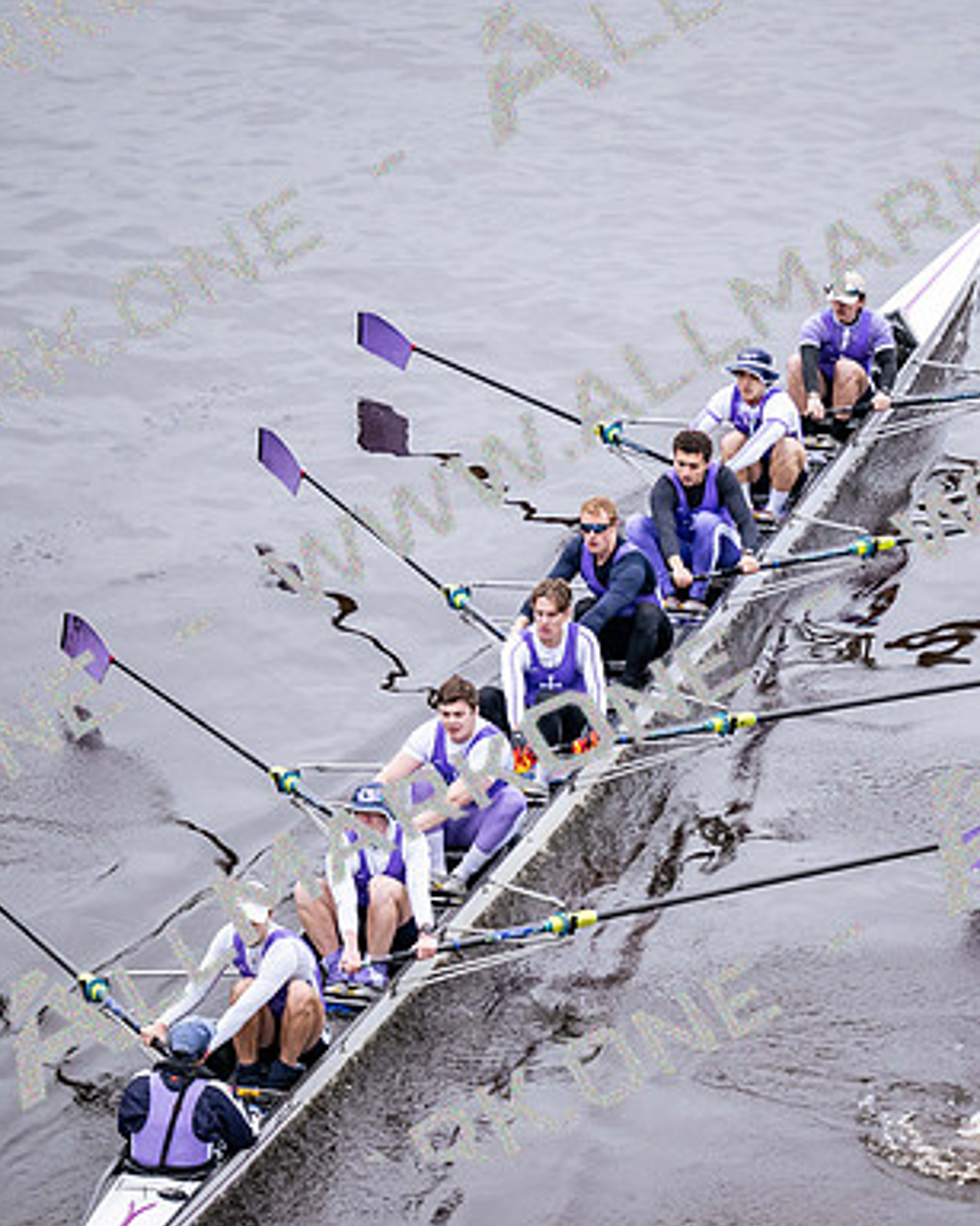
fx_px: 8741
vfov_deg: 8.0
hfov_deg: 6.4
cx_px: 658
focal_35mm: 241
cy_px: 615
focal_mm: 170
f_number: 2.8
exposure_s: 1/2000
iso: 2200
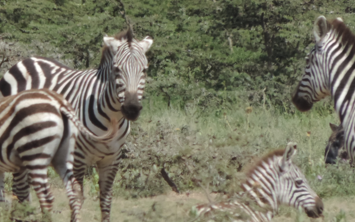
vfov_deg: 0.8
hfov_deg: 1.3
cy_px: 46
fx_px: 15558
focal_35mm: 1608
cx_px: 123
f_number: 5.1
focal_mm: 133.7
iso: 110
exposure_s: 1/500
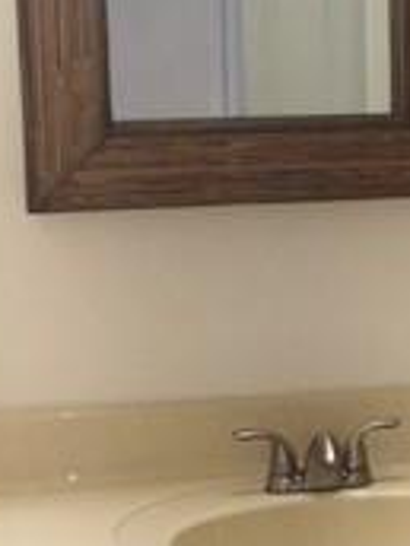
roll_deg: -0.3
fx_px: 1706
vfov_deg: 18.2
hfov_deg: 13.0
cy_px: 222
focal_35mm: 108
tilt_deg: -7.4
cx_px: 613
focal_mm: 4.15
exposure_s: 1/50
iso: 25
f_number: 2.2
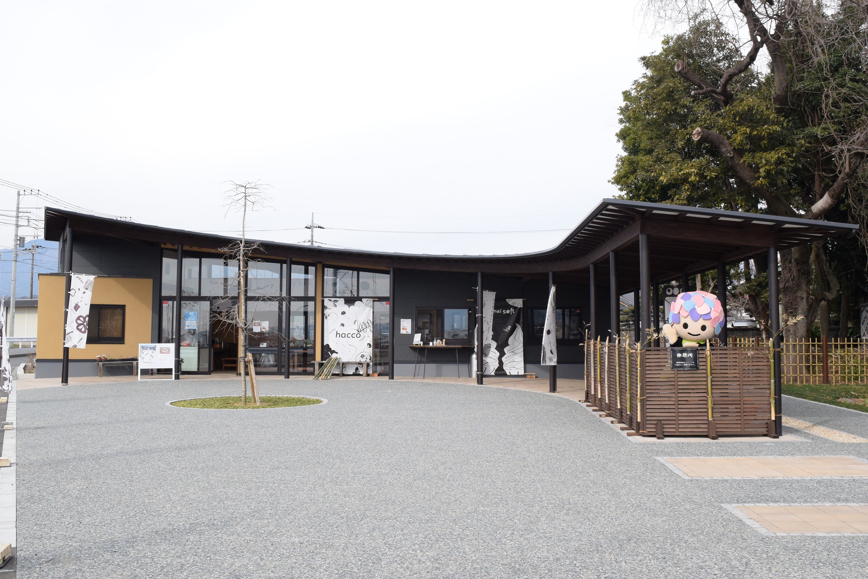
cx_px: 450
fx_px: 892
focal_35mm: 37
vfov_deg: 35.9
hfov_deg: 51.9
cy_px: 262
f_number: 11
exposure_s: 1/500
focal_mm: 22
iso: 1000
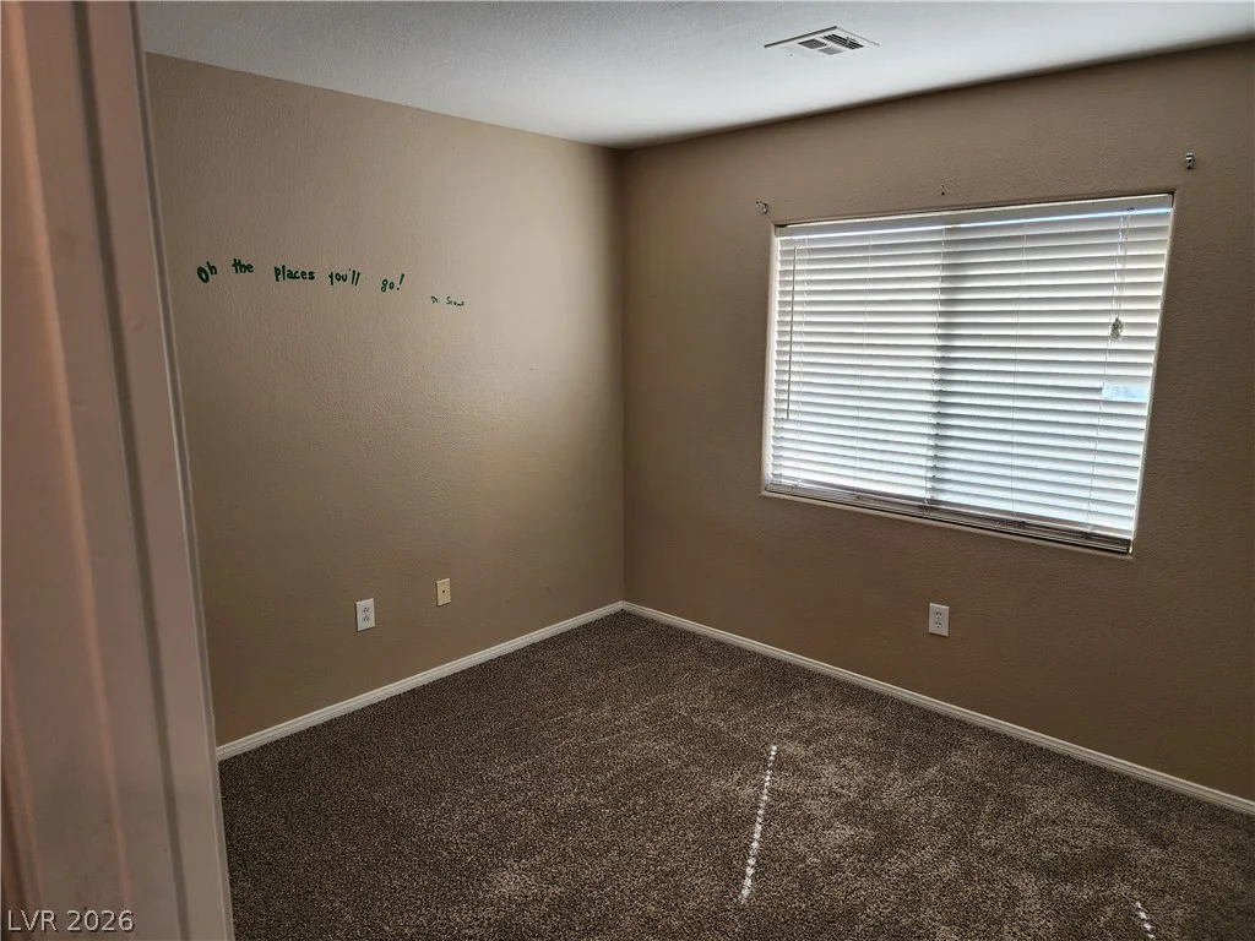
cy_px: 470
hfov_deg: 73.9
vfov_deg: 58.9
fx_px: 834
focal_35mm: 23
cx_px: 628
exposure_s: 1/120
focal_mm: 6.4
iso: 64
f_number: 1.8
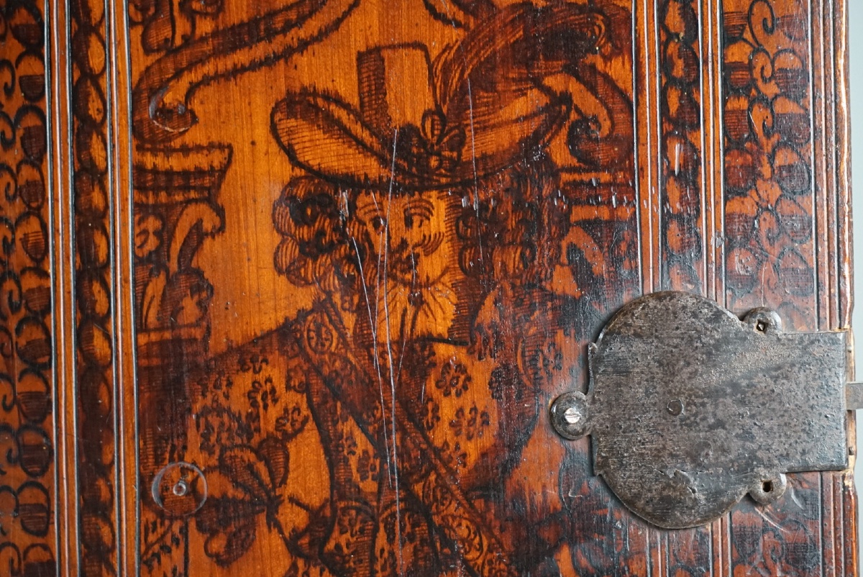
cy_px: 288
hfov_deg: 12.9
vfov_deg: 8.6
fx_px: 3814
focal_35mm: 159
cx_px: 432
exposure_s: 1/160
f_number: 5.6
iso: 3200
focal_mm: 106
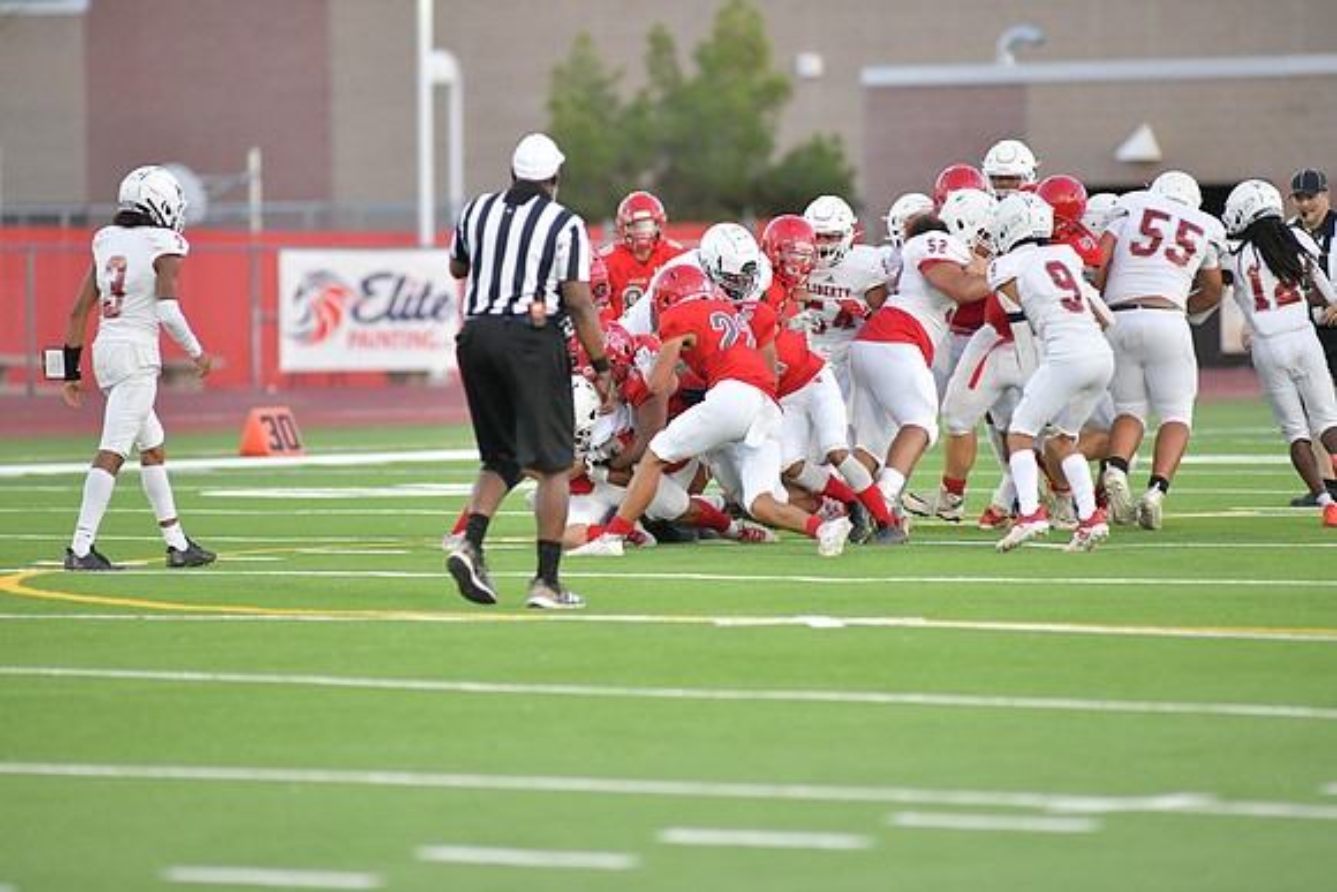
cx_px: 668
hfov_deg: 6.9
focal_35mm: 300
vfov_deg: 4.6
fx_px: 11144
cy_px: 446
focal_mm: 300
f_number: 3.5
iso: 2500
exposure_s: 1/1250
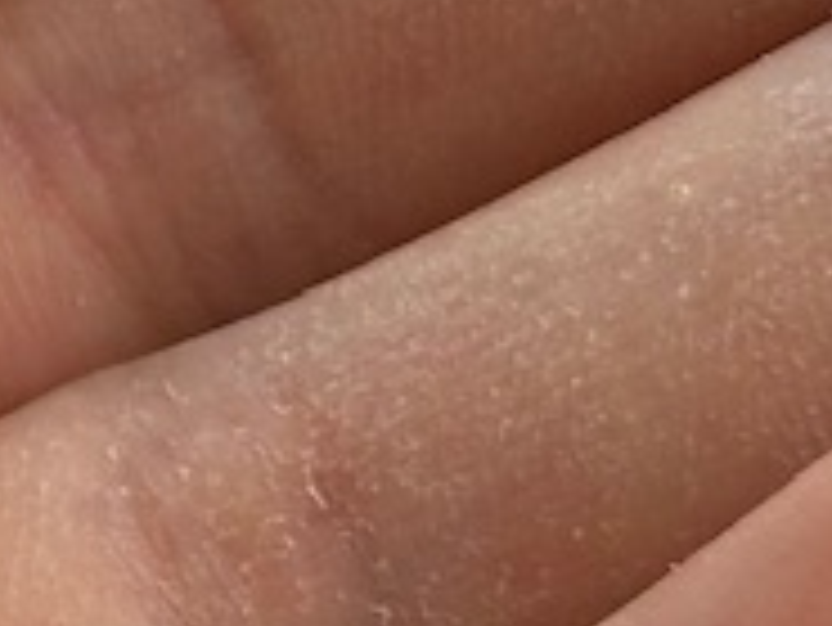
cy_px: -90
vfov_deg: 4.5
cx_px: -1282
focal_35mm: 332
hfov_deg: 5.7
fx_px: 7985
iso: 64
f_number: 1.78
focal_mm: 6.86
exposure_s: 1/751
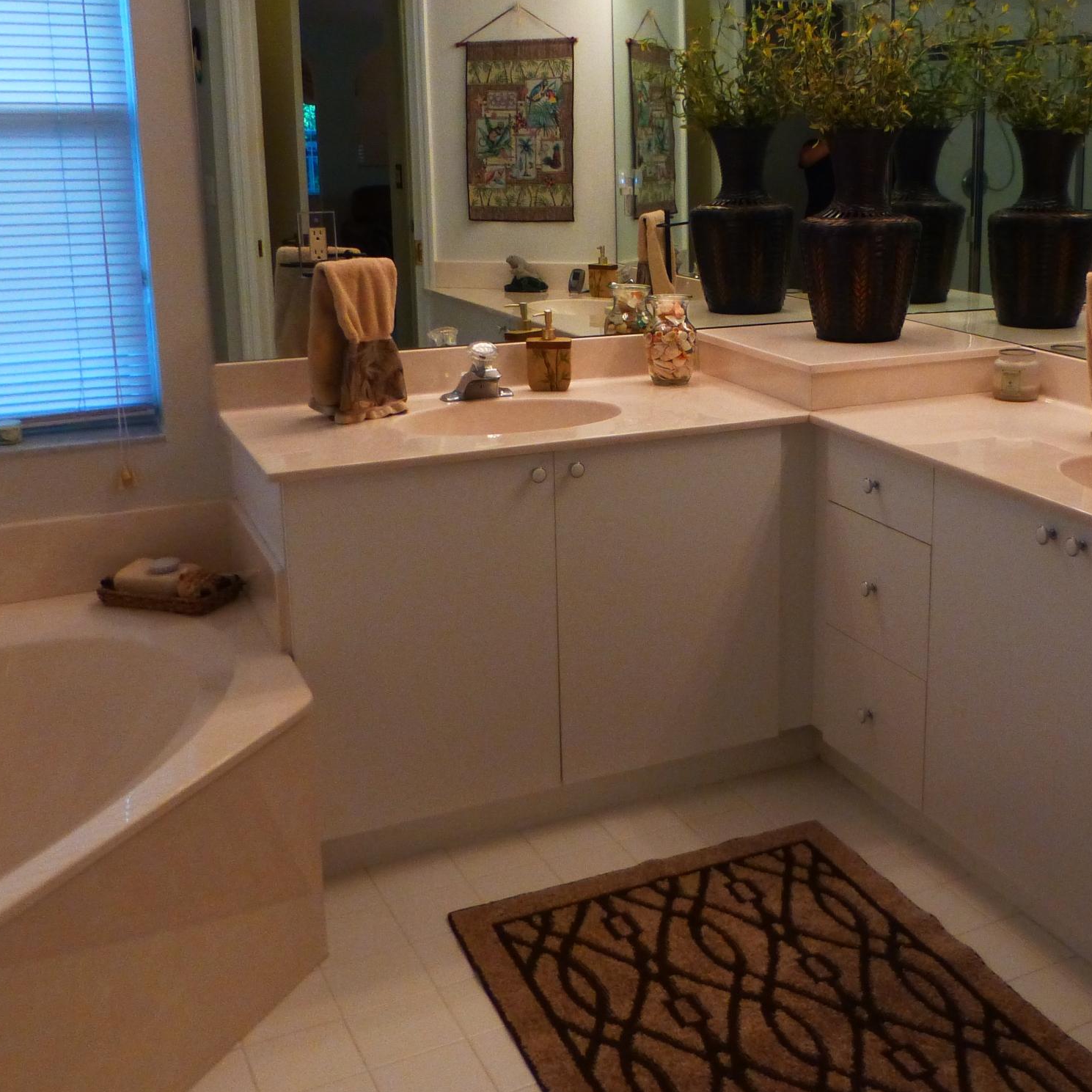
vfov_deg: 43.5
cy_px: 412
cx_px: 782
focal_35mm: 38
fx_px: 1356
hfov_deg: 42.8
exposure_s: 1/60
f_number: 3.3
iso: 320
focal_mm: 4.3
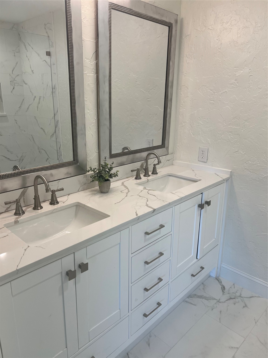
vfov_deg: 67.3
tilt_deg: -16.1
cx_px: 134
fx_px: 268
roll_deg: -0.3
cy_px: 179
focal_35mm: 26
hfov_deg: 53.1
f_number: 1.5
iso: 64
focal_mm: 5.7
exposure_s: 1/120
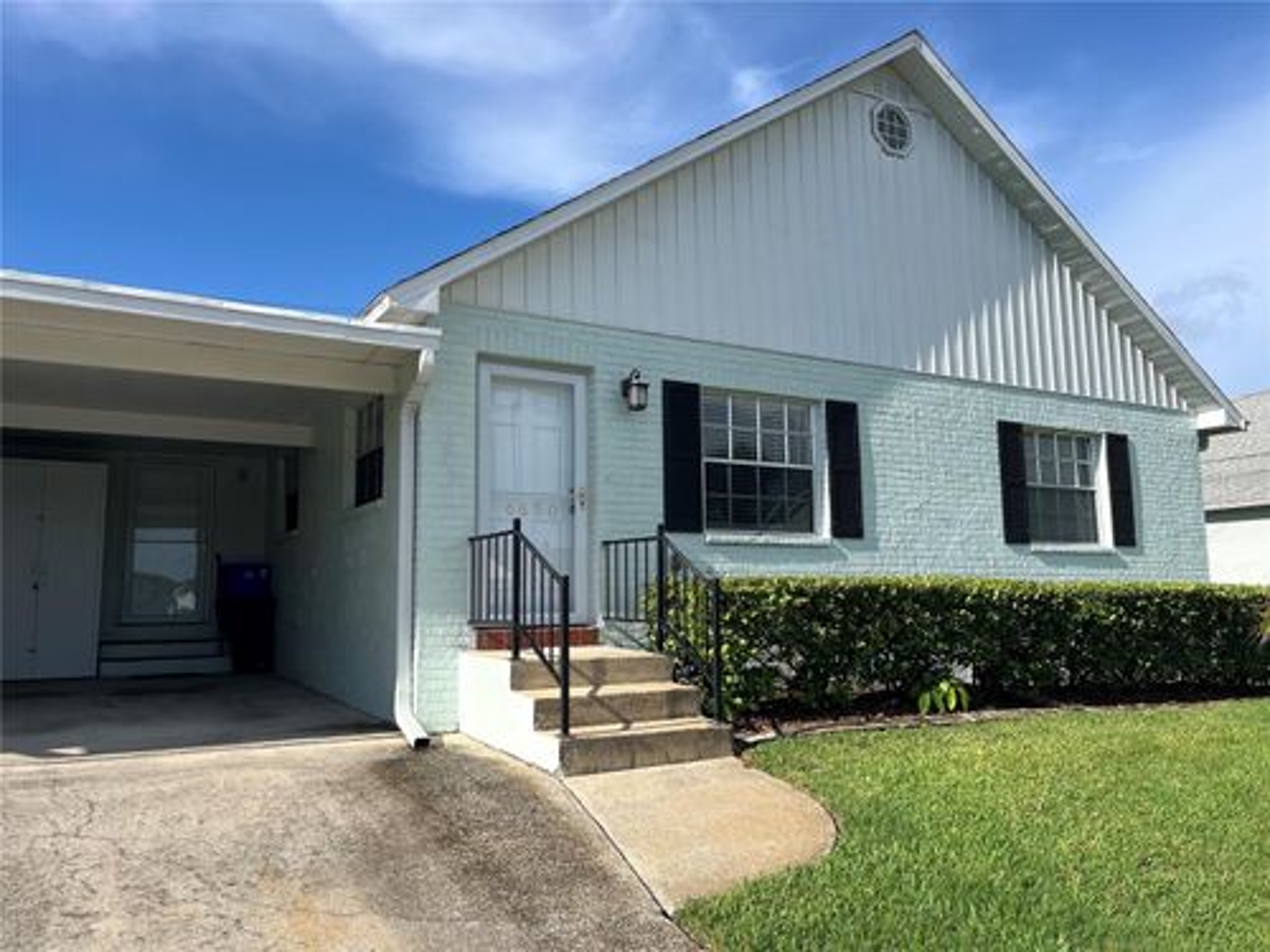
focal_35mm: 26
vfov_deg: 53.1
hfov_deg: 67.3
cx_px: 635
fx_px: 954
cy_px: 476
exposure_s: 1/3521
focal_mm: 5.1
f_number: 1.6
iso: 50
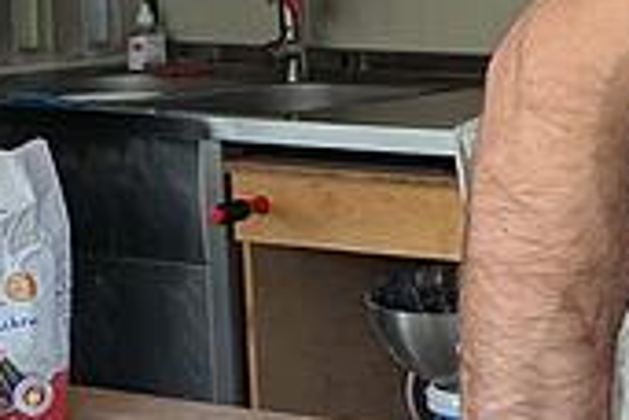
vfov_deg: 11.2
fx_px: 2131
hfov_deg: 14.9
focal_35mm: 122
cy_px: 96
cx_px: 1096
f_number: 1.89
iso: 96
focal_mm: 5.43
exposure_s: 1/100
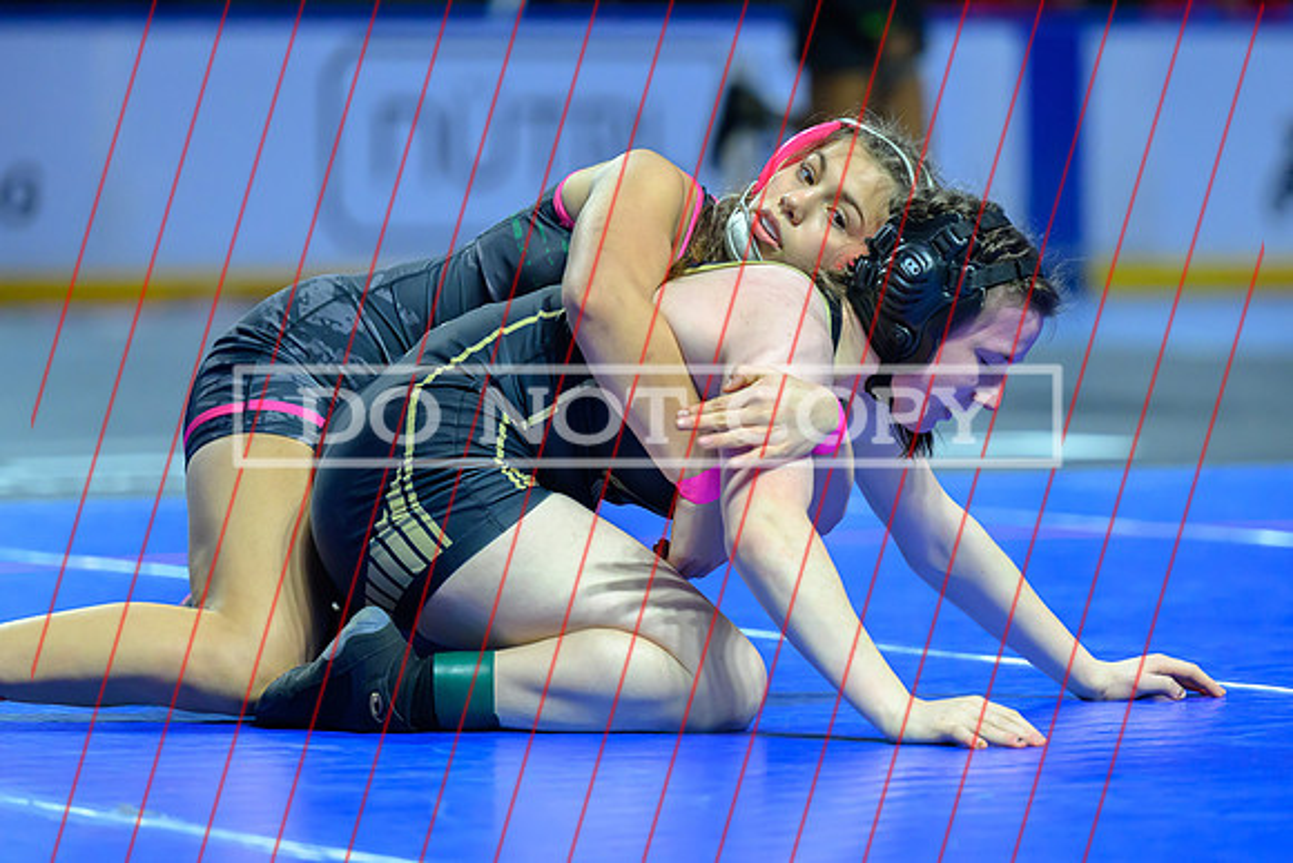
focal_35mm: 220
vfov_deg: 6.2
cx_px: 781
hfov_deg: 9.3
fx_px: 7911
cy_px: 434
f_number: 2.8
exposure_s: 1/800
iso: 4000
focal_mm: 170
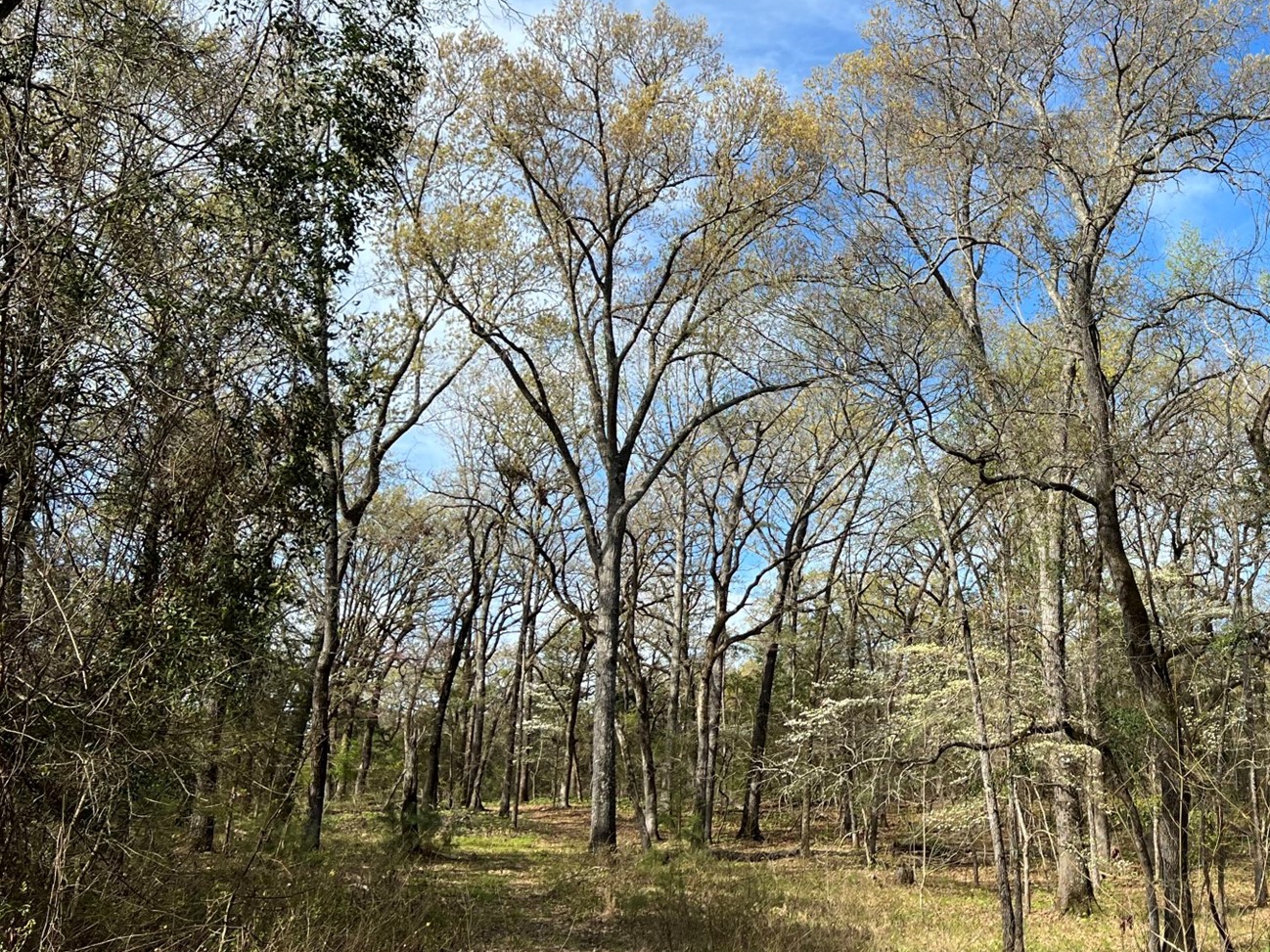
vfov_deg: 35.1
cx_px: 986
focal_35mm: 41
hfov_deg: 43.9
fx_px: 1504
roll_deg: +2.6
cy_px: 443
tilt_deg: +18.8
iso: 50
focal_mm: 5.7
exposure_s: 1/2165
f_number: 1.5
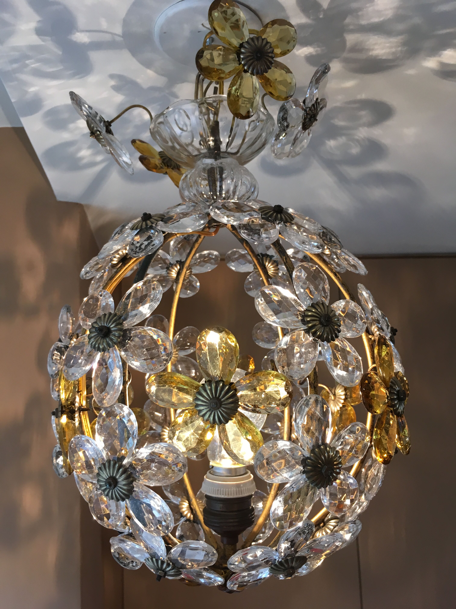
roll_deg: +2.4
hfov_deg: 48.2
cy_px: 304
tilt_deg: +8.3
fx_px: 509
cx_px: 228
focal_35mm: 29
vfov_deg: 61.7
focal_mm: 4.15
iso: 40
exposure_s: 1/33
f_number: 2.2
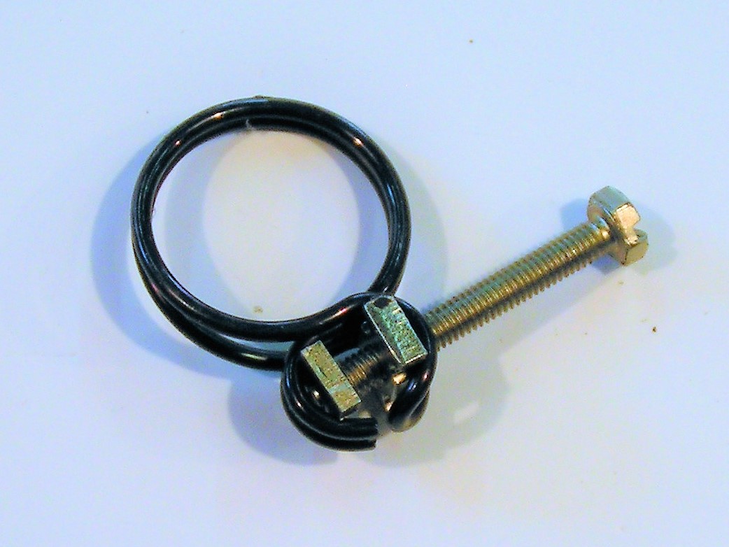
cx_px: 364
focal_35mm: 63
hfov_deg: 30.7
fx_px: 1327
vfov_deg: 23.3
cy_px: 274
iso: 80
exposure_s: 1/60
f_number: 3.2
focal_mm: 9.7
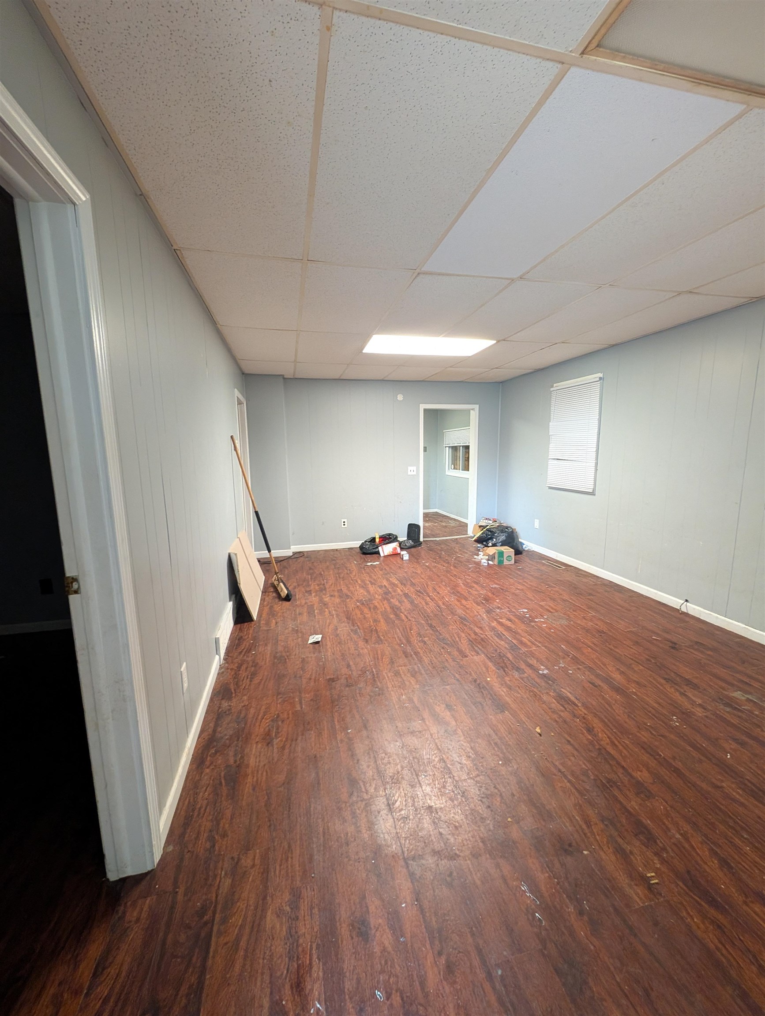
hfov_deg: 94.6
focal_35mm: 12
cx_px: 382
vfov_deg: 110.5
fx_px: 353
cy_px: 508
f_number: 1.7
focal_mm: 2.02
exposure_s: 1/40
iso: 323
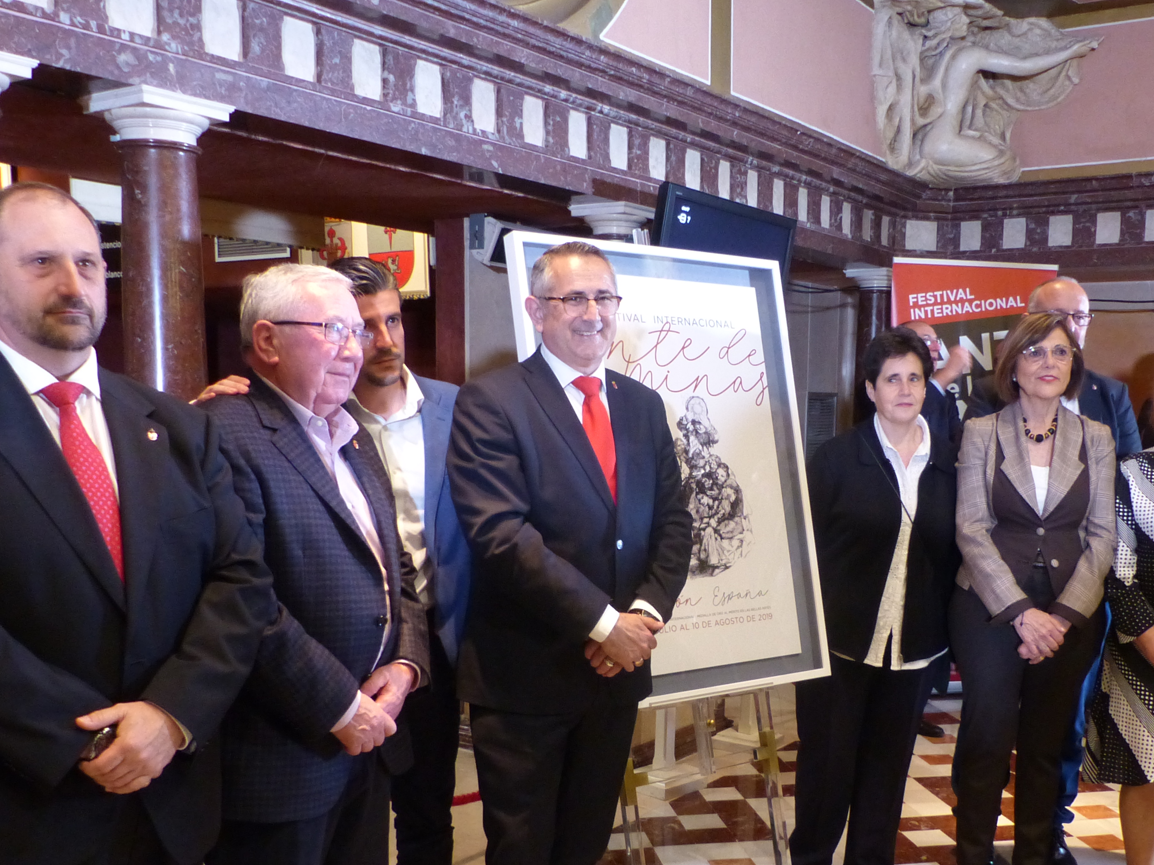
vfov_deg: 39.2
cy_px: 571
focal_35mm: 36
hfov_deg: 51.0
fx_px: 1200
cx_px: 688
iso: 400
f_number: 2.8
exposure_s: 1/10
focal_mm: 4.5
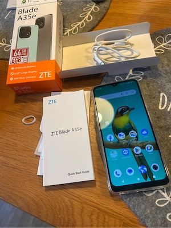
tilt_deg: -62.5
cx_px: 86
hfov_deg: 53.1
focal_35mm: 26
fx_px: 171
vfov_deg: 67.3
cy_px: 114
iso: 50
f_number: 1.5
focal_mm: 5.7
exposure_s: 1/100
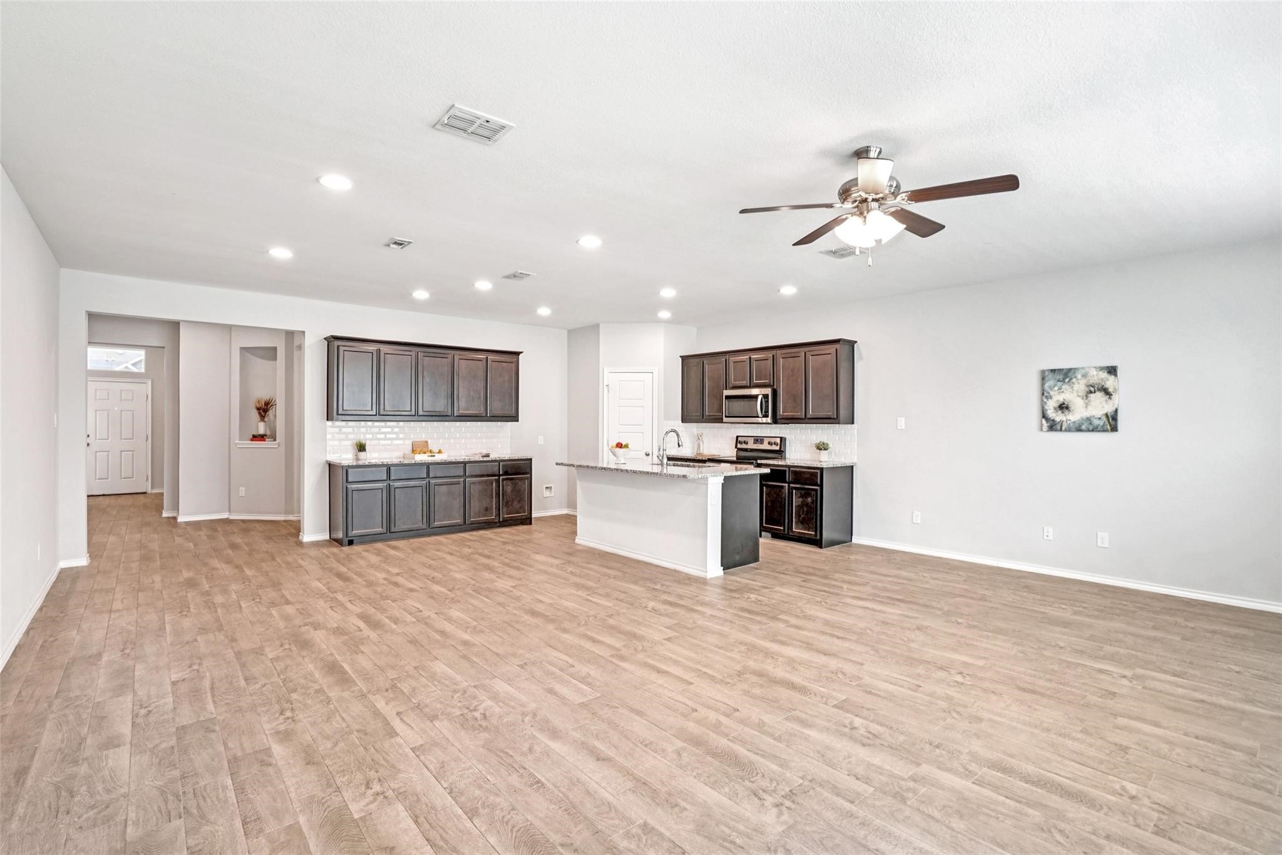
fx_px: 570
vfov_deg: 73.7
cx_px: 641
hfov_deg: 96.7
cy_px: 428
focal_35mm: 16
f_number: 8
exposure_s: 1/25
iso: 400
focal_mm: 16
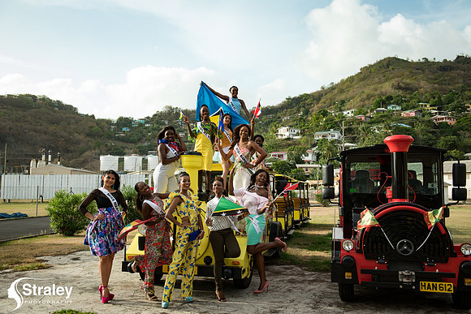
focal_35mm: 34
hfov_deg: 55.8
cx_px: 236
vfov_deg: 38.9
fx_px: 445
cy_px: 157
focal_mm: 34
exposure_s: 1/125
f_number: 6.3
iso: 80
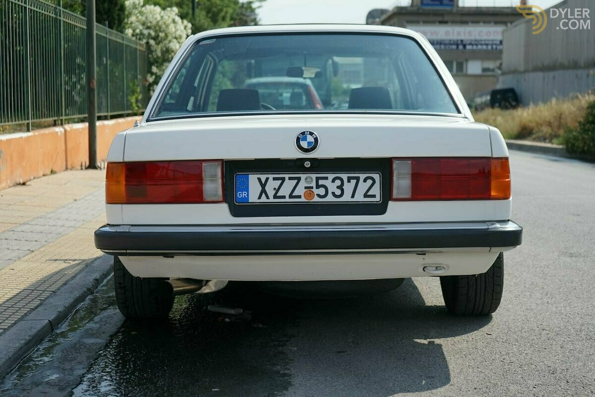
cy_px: 198
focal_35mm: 55
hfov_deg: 36.2
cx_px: 298
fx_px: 909
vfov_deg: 24.6
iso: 160
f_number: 5
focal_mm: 55
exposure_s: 1/1000
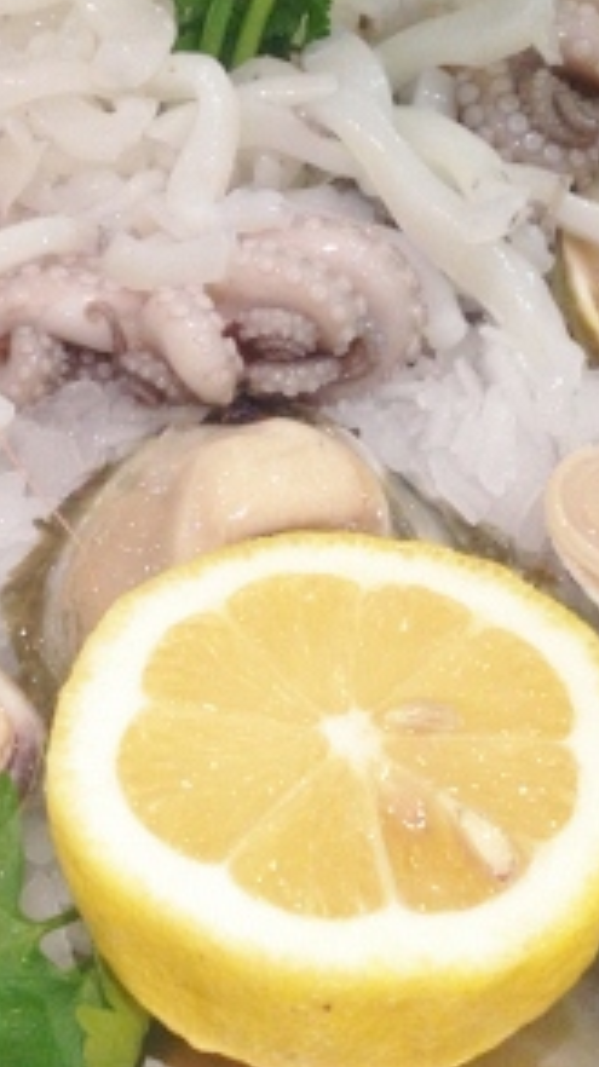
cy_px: 312
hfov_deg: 14.5
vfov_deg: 25.4
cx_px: 265
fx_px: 2348
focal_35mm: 83
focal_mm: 4.28
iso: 160
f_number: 2.4
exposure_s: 1/20
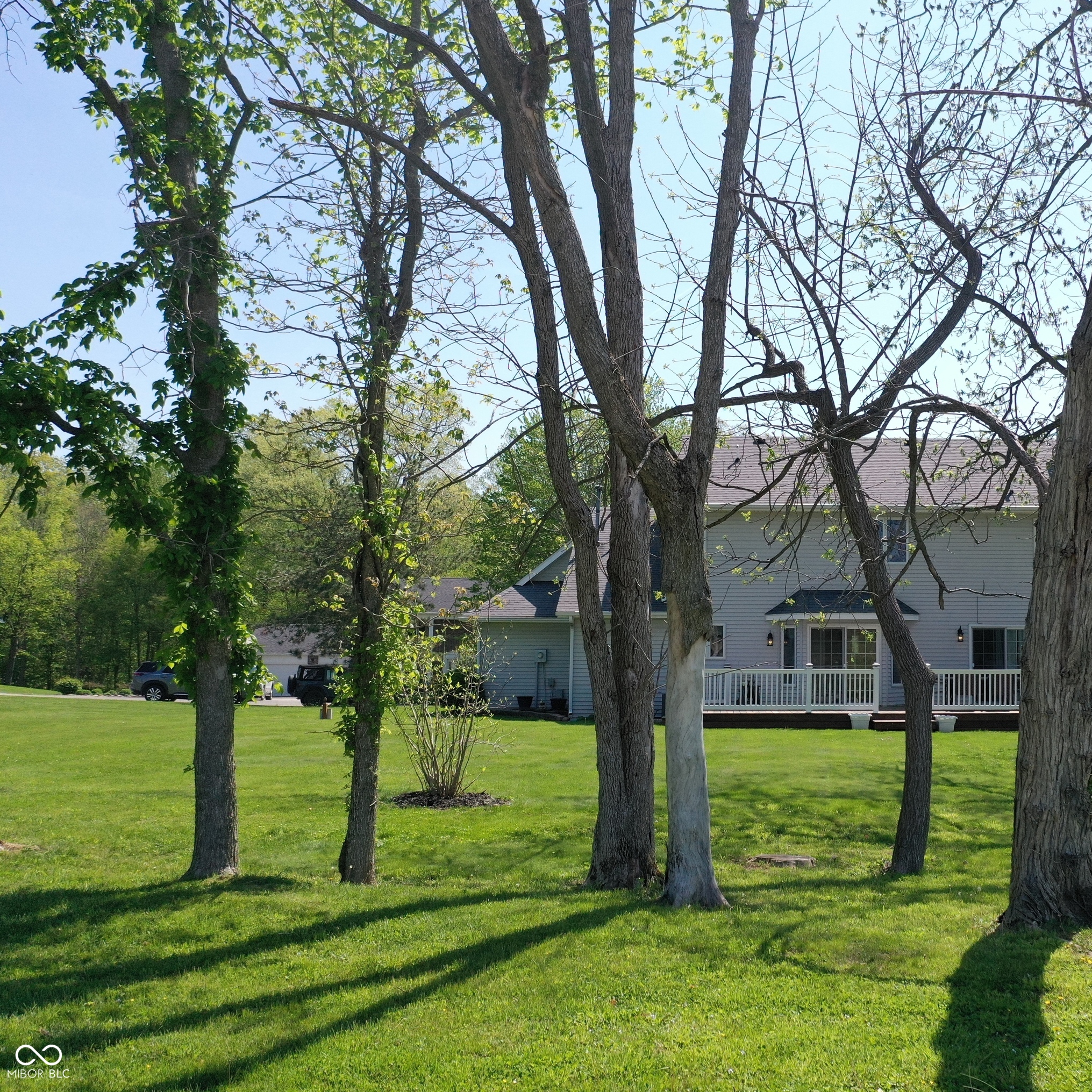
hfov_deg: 44.5
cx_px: 817
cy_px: 542
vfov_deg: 46.0
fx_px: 1285
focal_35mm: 36
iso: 400
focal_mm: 10.26
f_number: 3.5
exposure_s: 1/3200
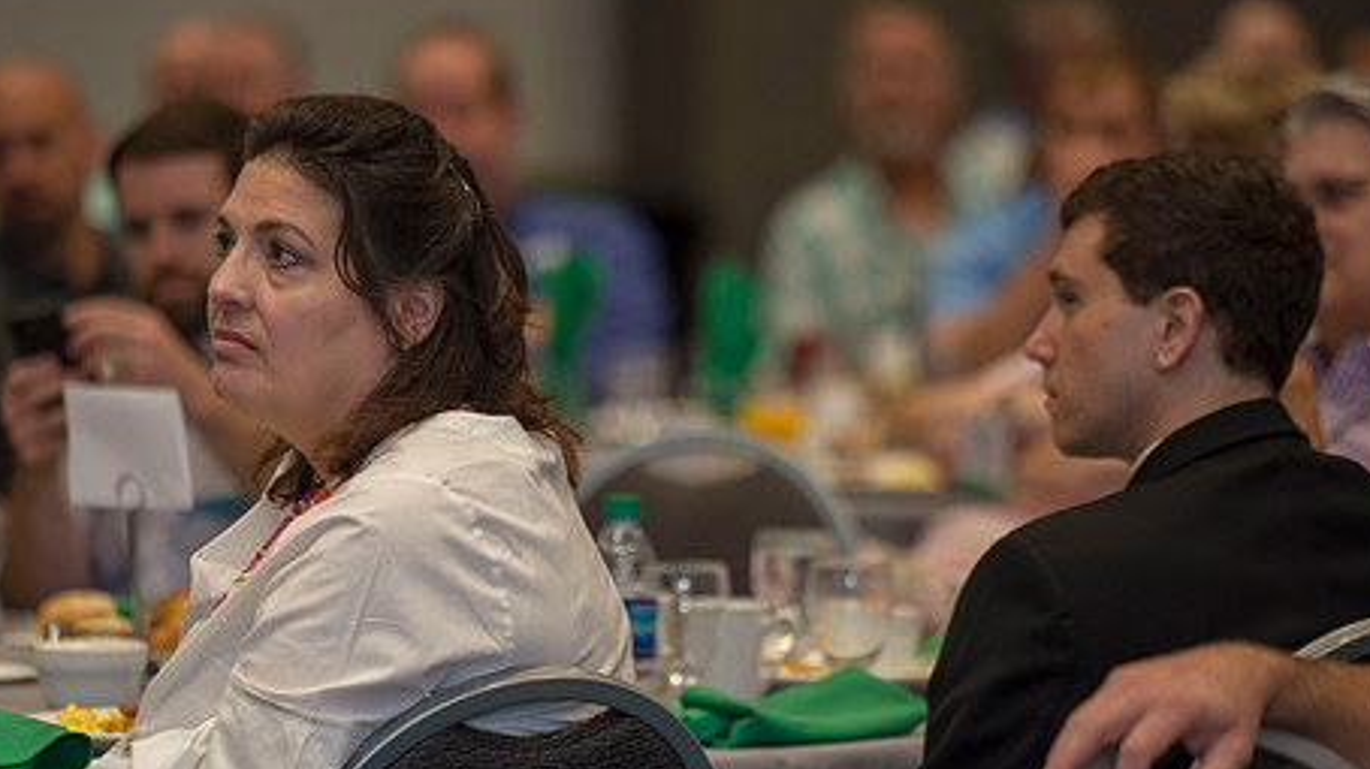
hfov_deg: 8.3
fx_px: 9478
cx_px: 549
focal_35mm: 261
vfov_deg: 4.6
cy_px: 543
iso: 1250
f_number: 2.8
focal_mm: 195
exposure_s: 1/160
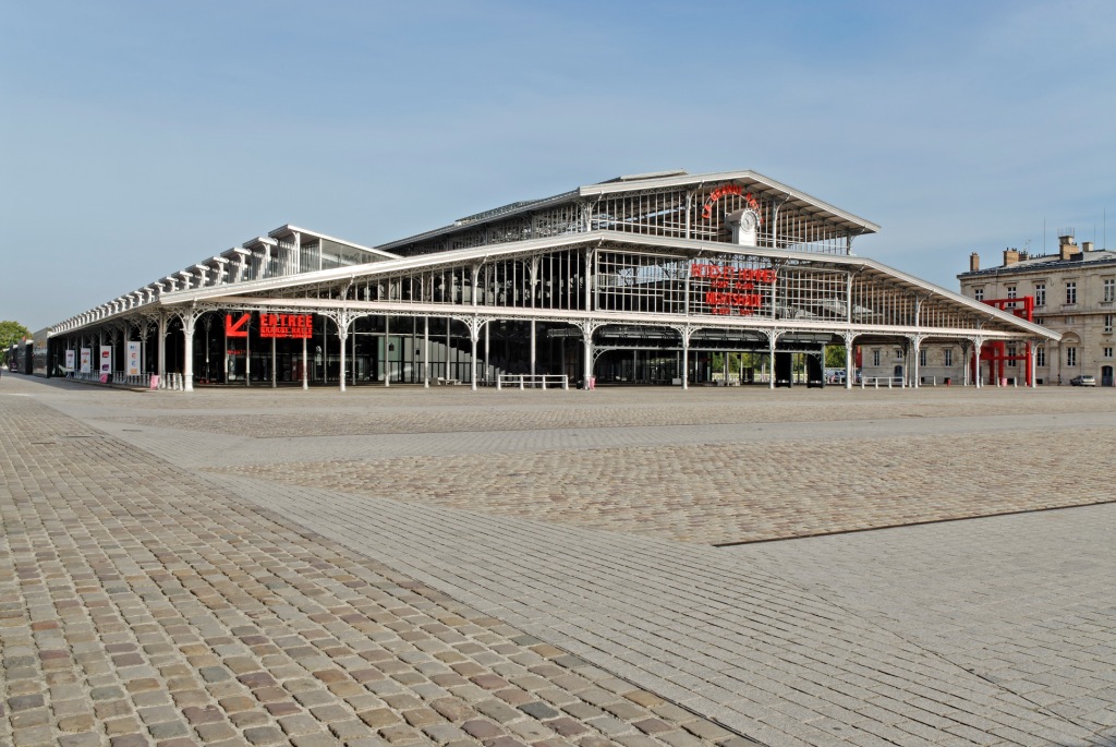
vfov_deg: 43.7
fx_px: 931
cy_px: 374
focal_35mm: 30
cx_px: 558
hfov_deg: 61.9
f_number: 16
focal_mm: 20
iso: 100
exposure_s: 1/30
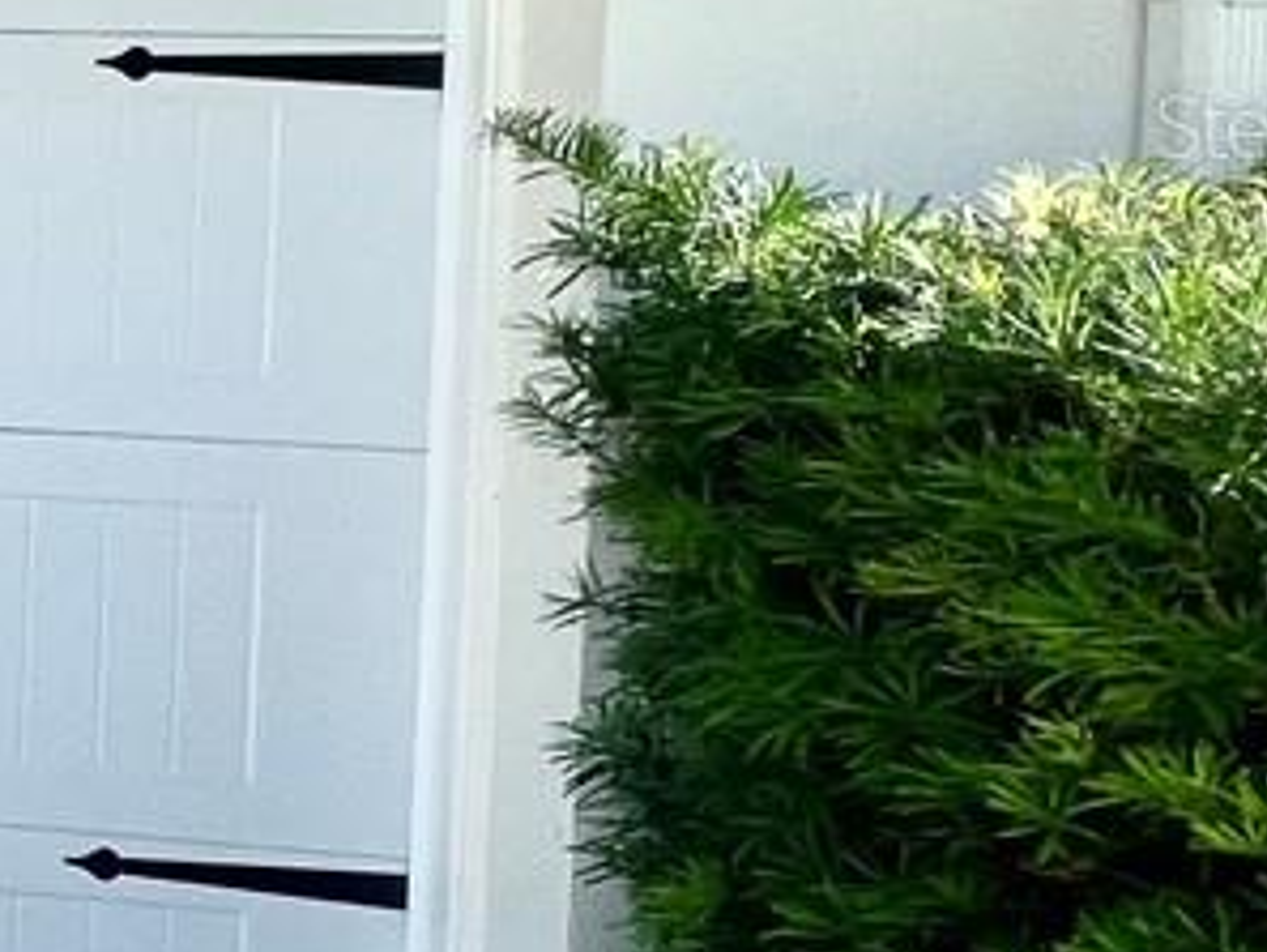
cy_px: 124
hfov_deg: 14.7
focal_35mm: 70
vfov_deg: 20.7
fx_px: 2563
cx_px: -1856
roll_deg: -1.6
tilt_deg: -0.6
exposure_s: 1/626
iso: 32
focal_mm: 1.57
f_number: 1.8
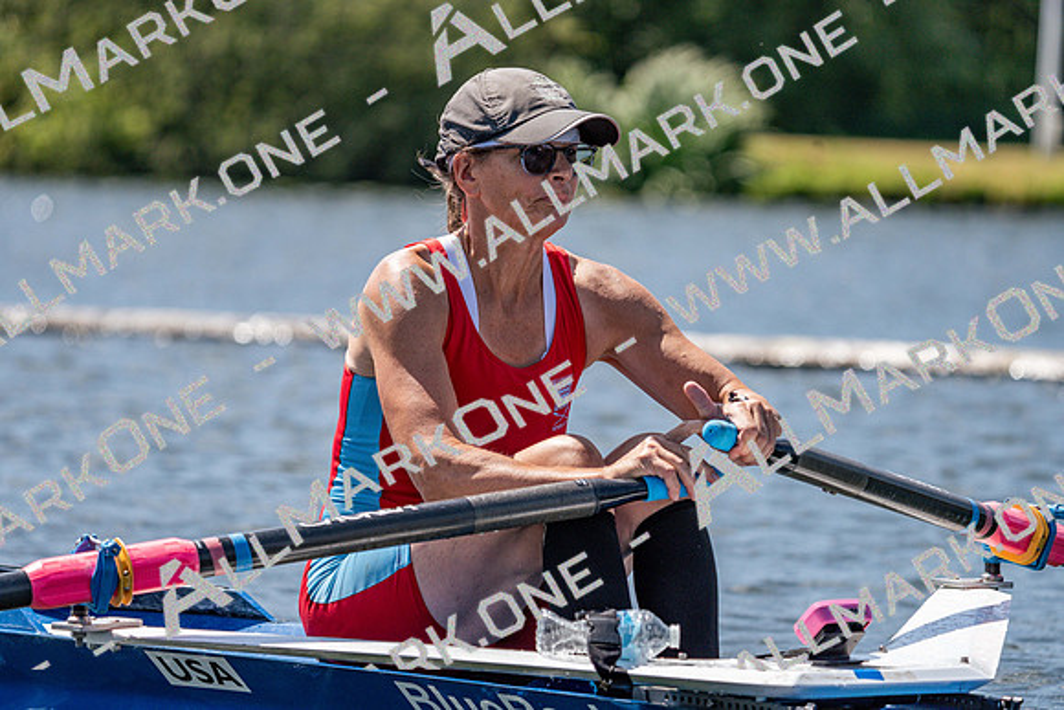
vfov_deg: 4.9
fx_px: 8336
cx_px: 532
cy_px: 355
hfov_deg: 7.3
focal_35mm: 282
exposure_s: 1/2000
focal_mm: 282
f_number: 5.6
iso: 320
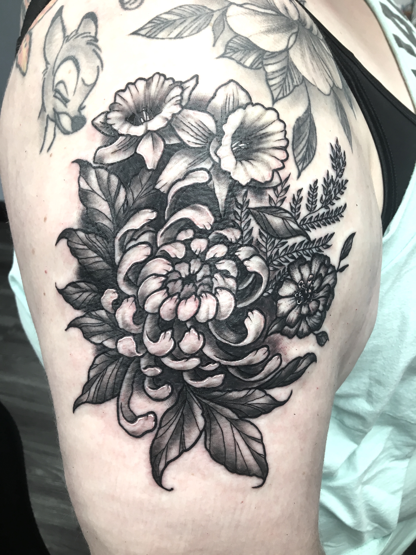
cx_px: 208
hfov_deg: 48.2
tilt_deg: -40.2
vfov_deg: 61.7
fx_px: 465
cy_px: 278
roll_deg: +3.3
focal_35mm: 29
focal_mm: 4.15
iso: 25
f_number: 2.2
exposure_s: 1/40
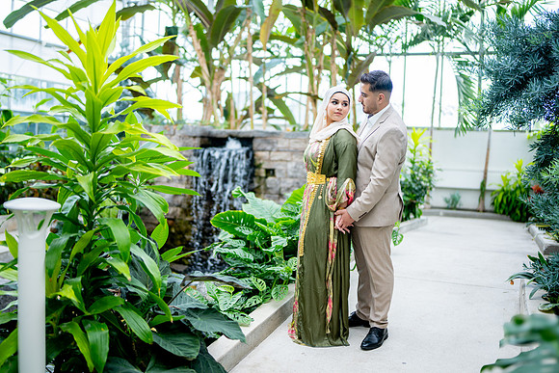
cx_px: 280
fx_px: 544
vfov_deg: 37.9
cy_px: 186
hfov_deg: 54.4
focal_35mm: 35
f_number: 1.2
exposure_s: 1/800
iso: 200
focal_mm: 35
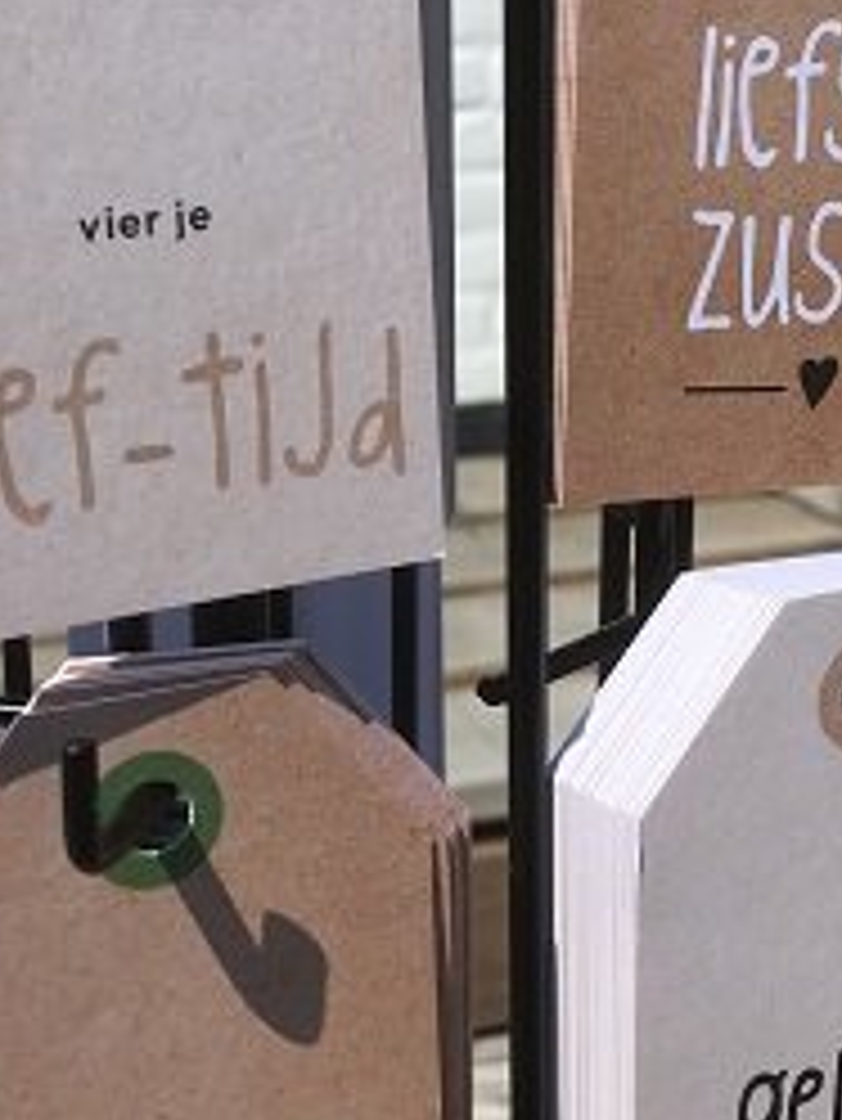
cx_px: 392
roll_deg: +1.2
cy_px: 452
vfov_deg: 31.1
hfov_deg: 23.7
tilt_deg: -16.1
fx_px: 2009
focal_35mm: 62
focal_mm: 4.15
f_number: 2.2
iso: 25
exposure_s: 1/2481
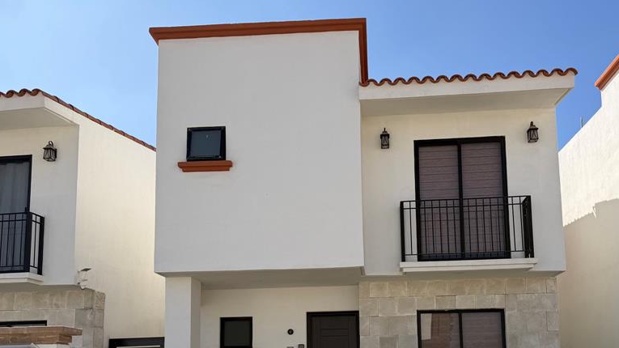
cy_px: 296
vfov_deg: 32.4
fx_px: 574
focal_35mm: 35
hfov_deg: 56.4
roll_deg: +1.2
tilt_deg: +7.1
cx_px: 354
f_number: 1.78
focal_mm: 6.76
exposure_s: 1/6173
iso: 80
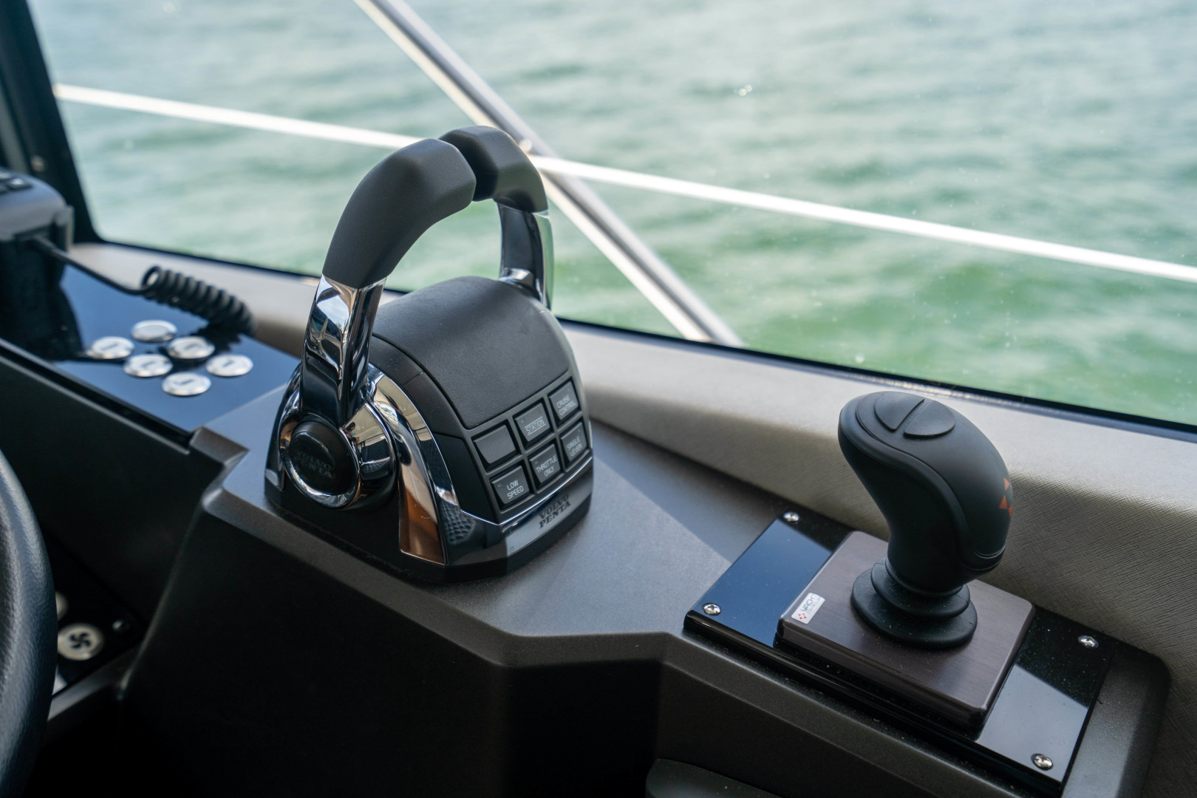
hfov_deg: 54.4
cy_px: 399
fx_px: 1164
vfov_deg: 37.9
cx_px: 598
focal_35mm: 35
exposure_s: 1/640
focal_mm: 35
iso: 200
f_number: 4
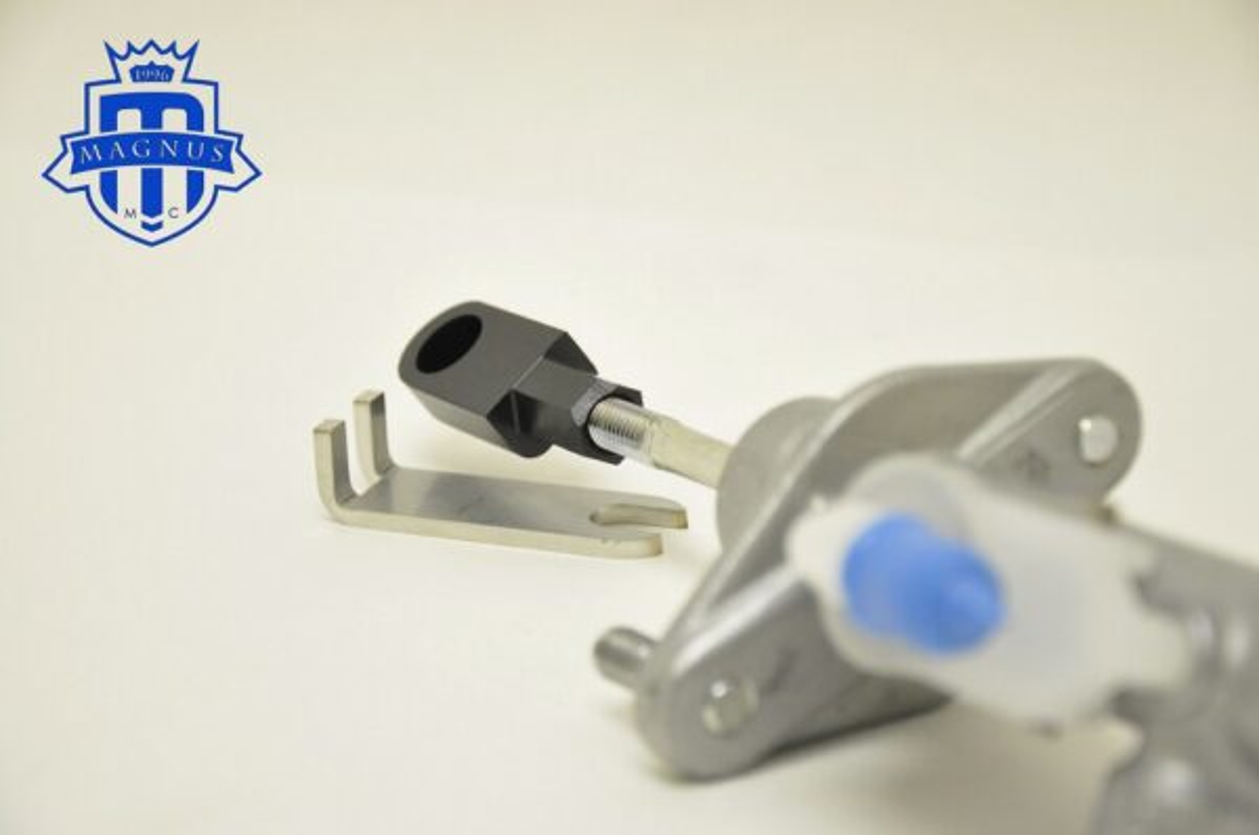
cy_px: 418
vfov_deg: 13.0
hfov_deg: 19.5
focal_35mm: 105
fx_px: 3666
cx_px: 630
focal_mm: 70
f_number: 5.3
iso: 3200
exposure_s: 1/100
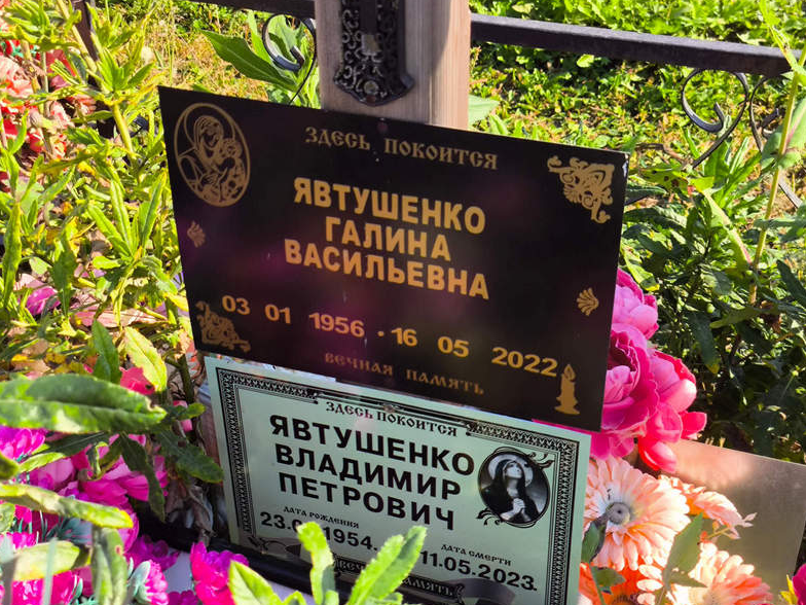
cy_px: 302
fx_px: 1187
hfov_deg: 37.5
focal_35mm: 51
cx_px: 399
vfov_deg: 28.6
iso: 50
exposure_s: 1/662
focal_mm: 4.71
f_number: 1.7
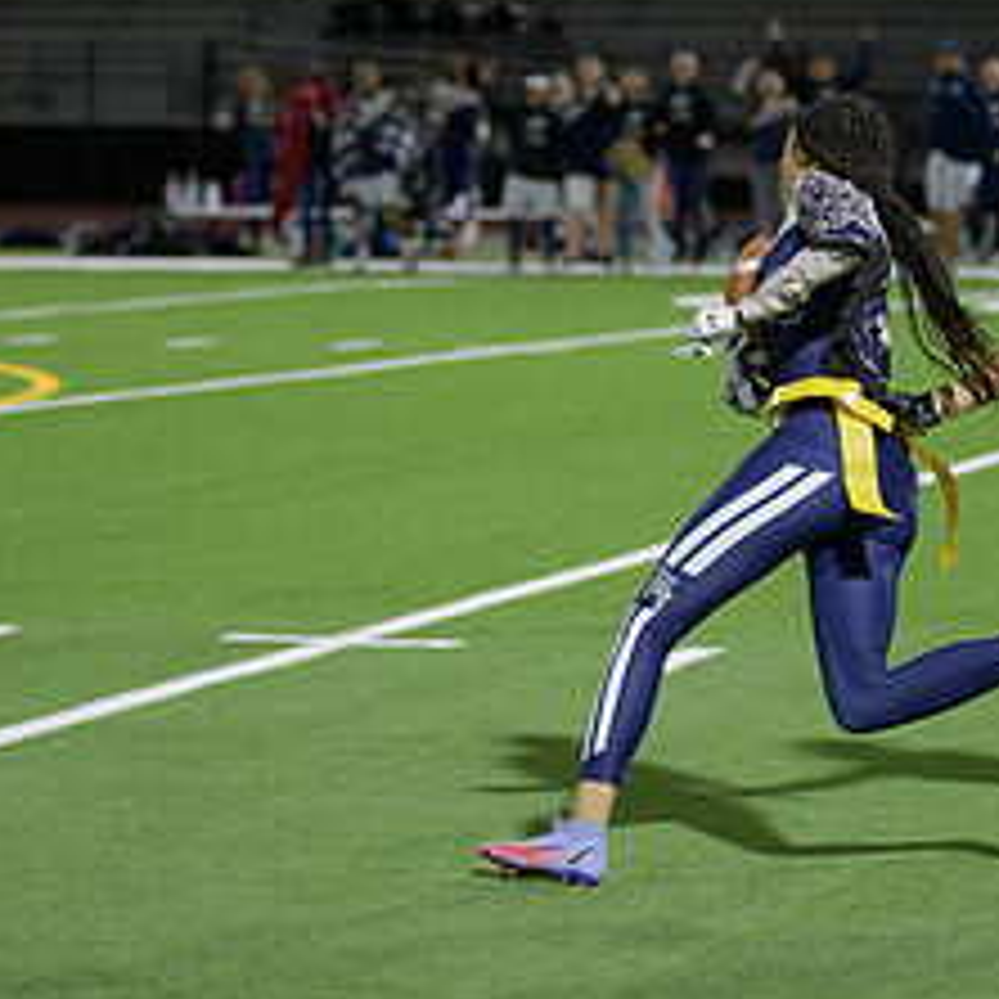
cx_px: 680
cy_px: 479
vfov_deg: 9.3
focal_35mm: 189
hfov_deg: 9.2
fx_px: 6171
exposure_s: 1/640
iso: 2500
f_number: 2.8
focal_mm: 85
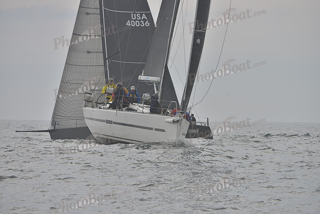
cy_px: 107
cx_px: 160
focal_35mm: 360
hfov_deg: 5.7
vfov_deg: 3.8
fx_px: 3201
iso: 280
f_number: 7.1
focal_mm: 360
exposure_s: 1/800
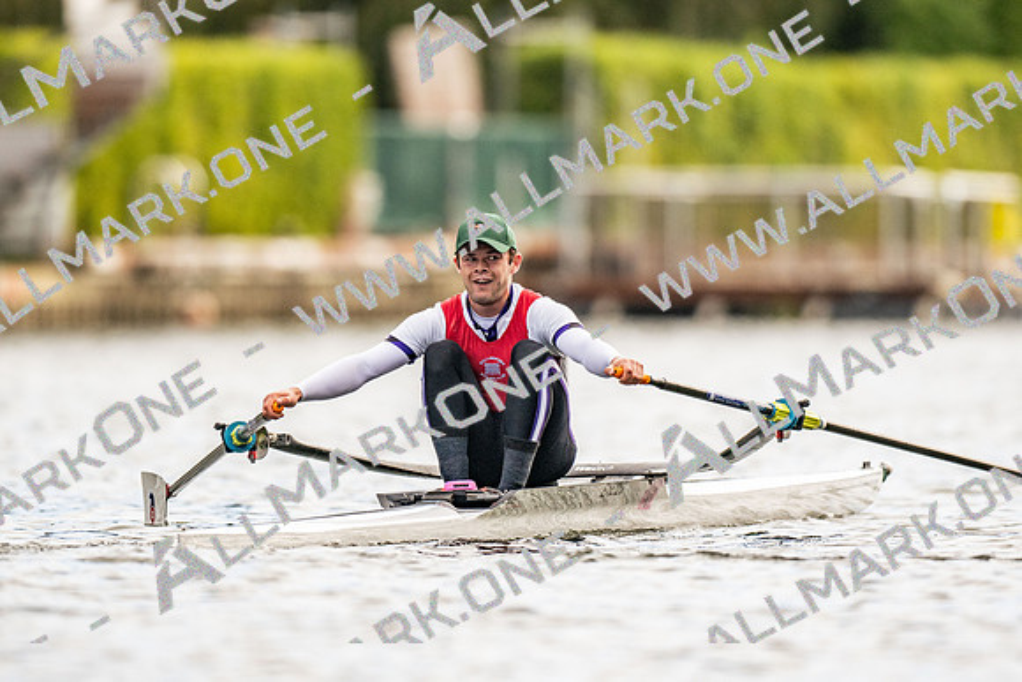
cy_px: 341
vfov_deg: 1.5
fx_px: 25568
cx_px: 511
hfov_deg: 2.3
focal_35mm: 900
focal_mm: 600
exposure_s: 1/2500
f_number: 4
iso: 400
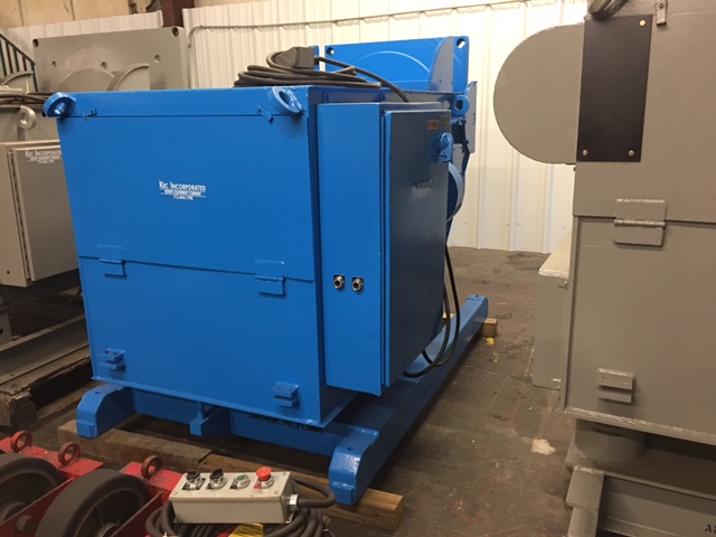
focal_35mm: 29
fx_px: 600
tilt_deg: -13.1
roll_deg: +1.3
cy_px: 268
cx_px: 358
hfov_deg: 61.7
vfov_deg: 48.2
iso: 100
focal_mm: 4.15
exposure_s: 1/15
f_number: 2.2
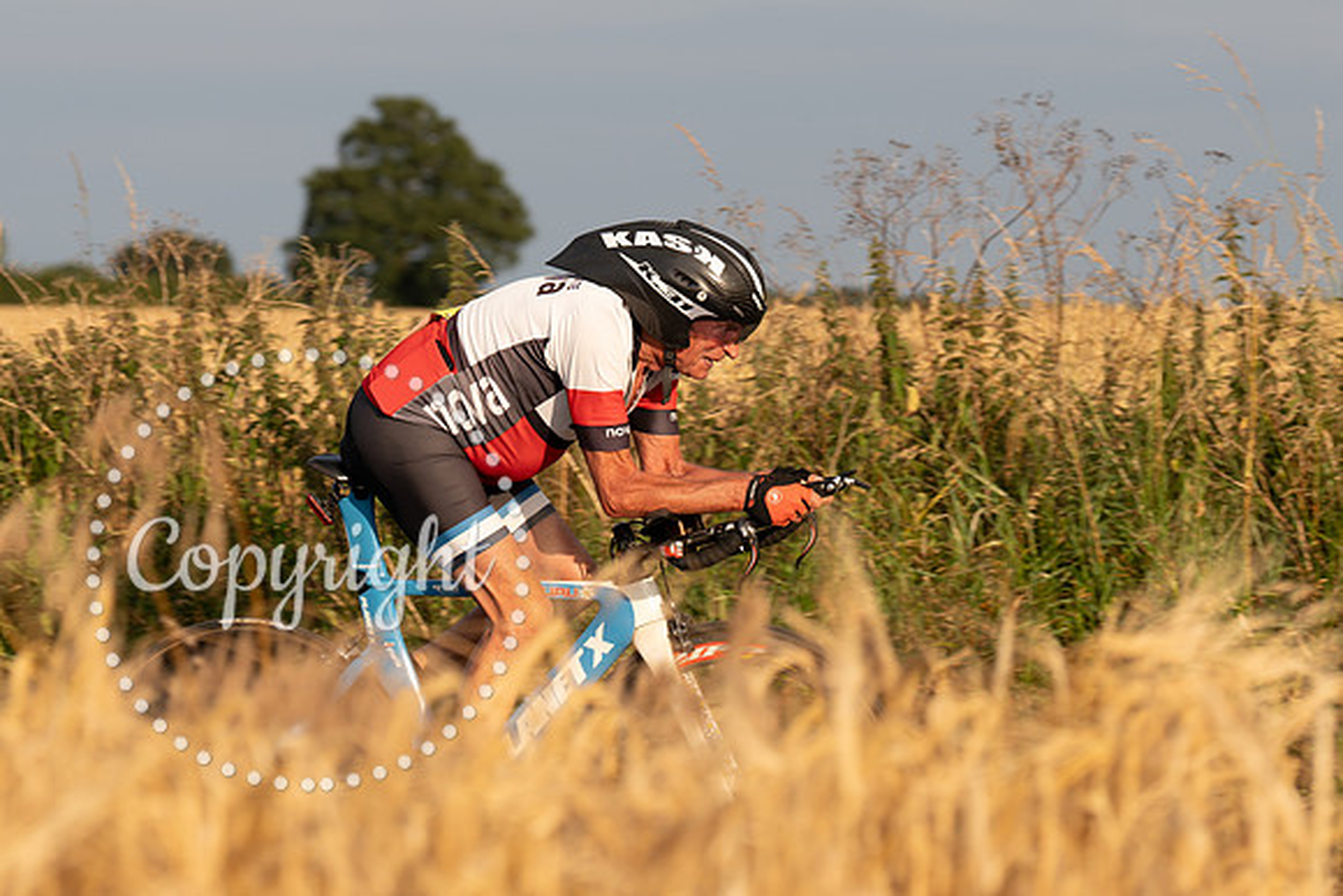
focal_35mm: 167
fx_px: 6232
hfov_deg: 12.3
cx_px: 538
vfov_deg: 8.2
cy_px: 359
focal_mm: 111
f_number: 4.5
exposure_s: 1/800
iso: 160
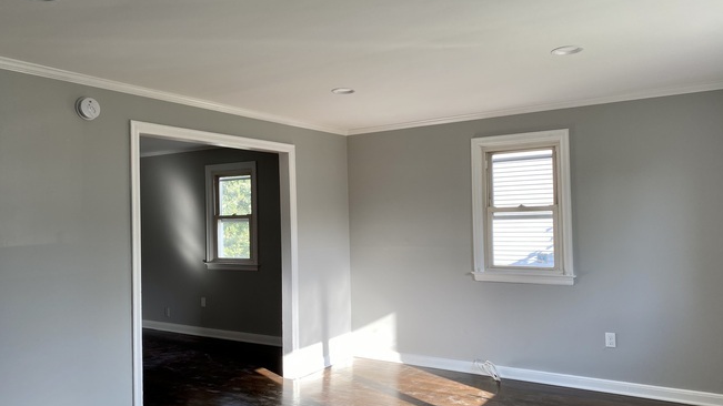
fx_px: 556
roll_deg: +1.0
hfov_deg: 66.1
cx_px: 362
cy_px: 214
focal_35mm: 29
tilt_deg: +0.8
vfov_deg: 40.2
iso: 32
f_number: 1.8
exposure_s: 1/161
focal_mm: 4.25
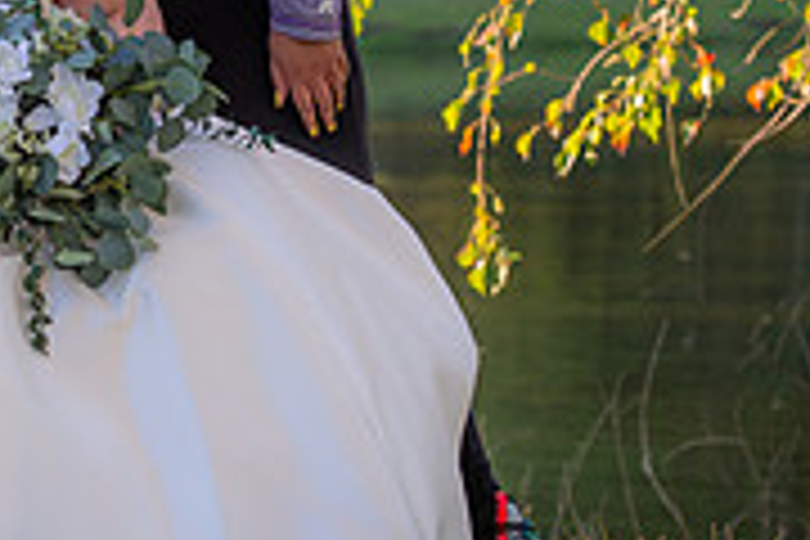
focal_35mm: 296
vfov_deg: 4.6
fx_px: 6659
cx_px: -40
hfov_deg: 6.9
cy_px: 18
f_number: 5
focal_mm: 92
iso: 125
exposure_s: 1/160
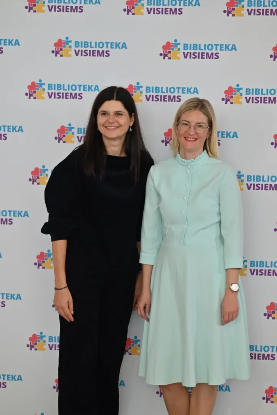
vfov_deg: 23.9
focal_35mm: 85
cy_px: 208
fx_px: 980
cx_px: 138
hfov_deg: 16.1
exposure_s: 1/160
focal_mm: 85
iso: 400
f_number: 2.8
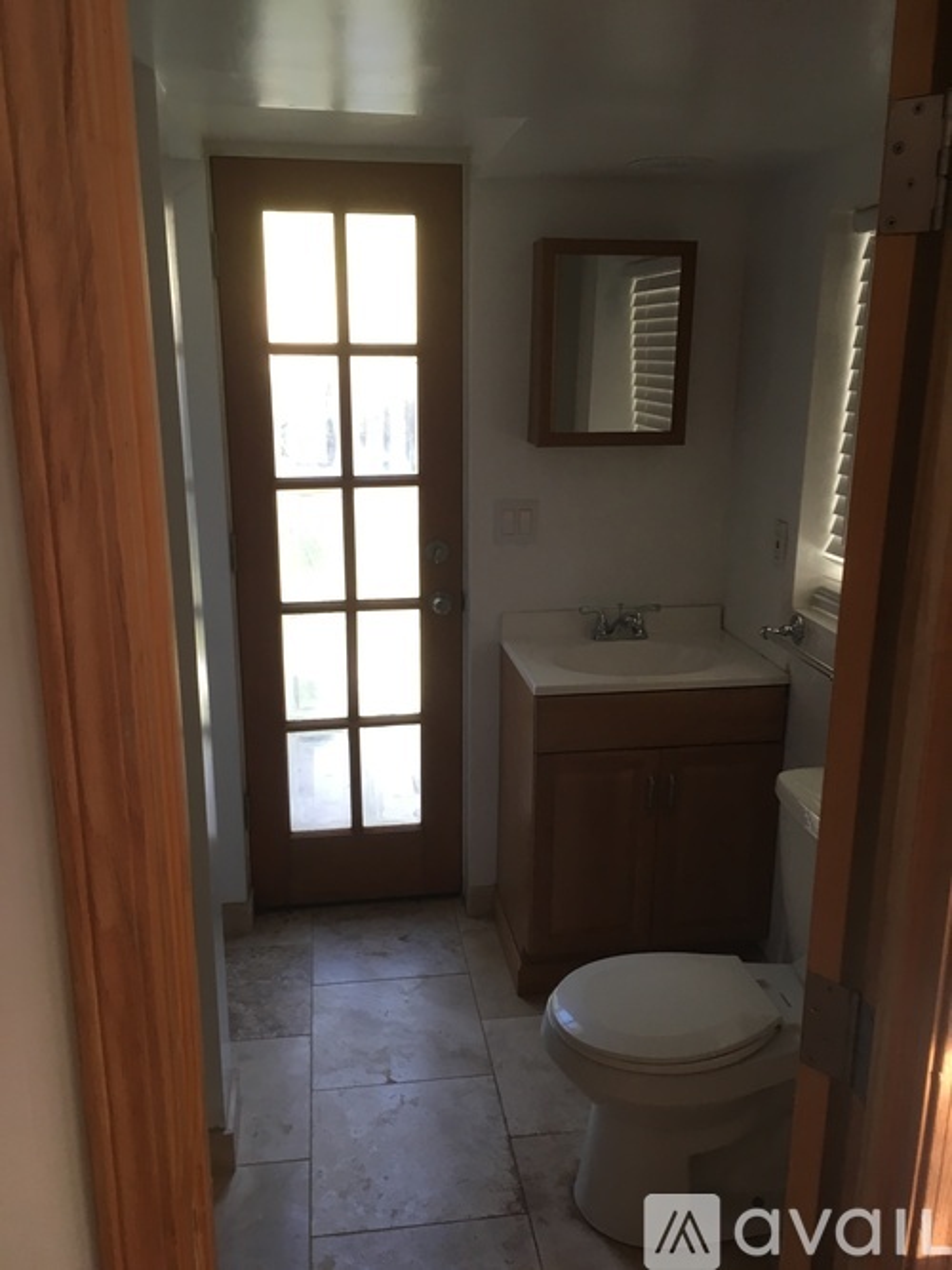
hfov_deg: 48.2
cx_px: 476
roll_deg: -1.2
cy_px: 635
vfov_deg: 61.7
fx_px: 1064
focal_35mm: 29
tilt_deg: -14.4
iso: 64
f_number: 2.2
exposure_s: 1/30
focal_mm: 4.15
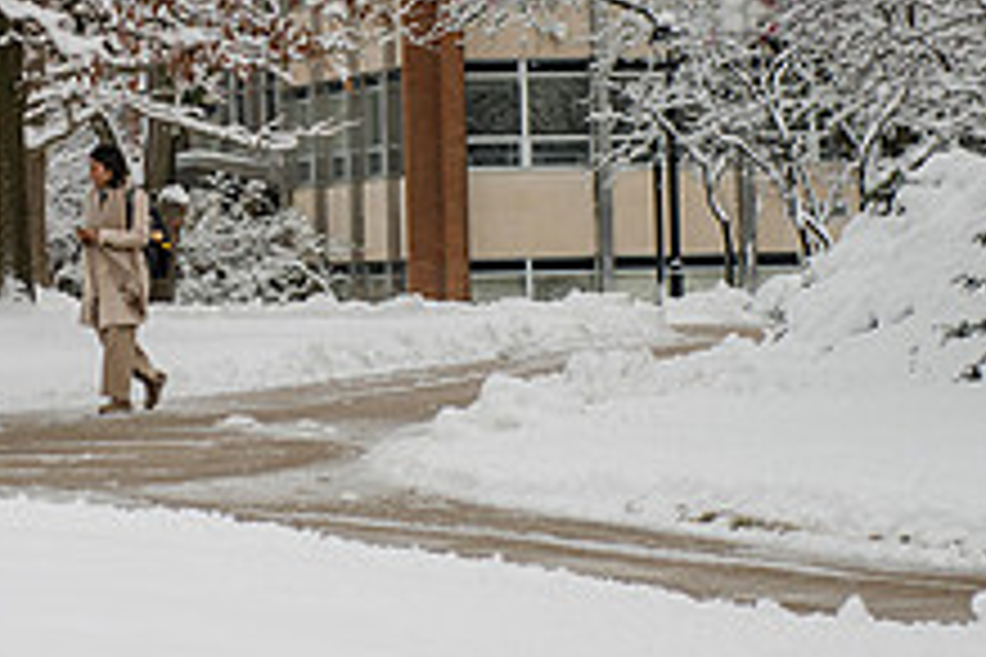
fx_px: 5067
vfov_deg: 7.4
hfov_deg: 11.1
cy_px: 70
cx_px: 122
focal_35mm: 185
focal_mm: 70
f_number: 3.5
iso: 250
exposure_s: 1/400
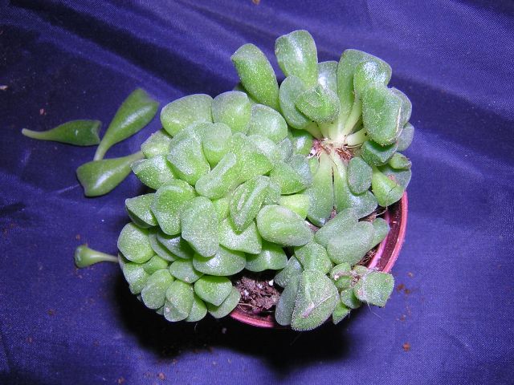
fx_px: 535
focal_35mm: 36
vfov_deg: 39.7
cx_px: 257
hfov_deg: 51.4
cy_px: 192
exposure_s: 1/60.1
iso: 100
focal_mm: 4.7
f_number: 5.2
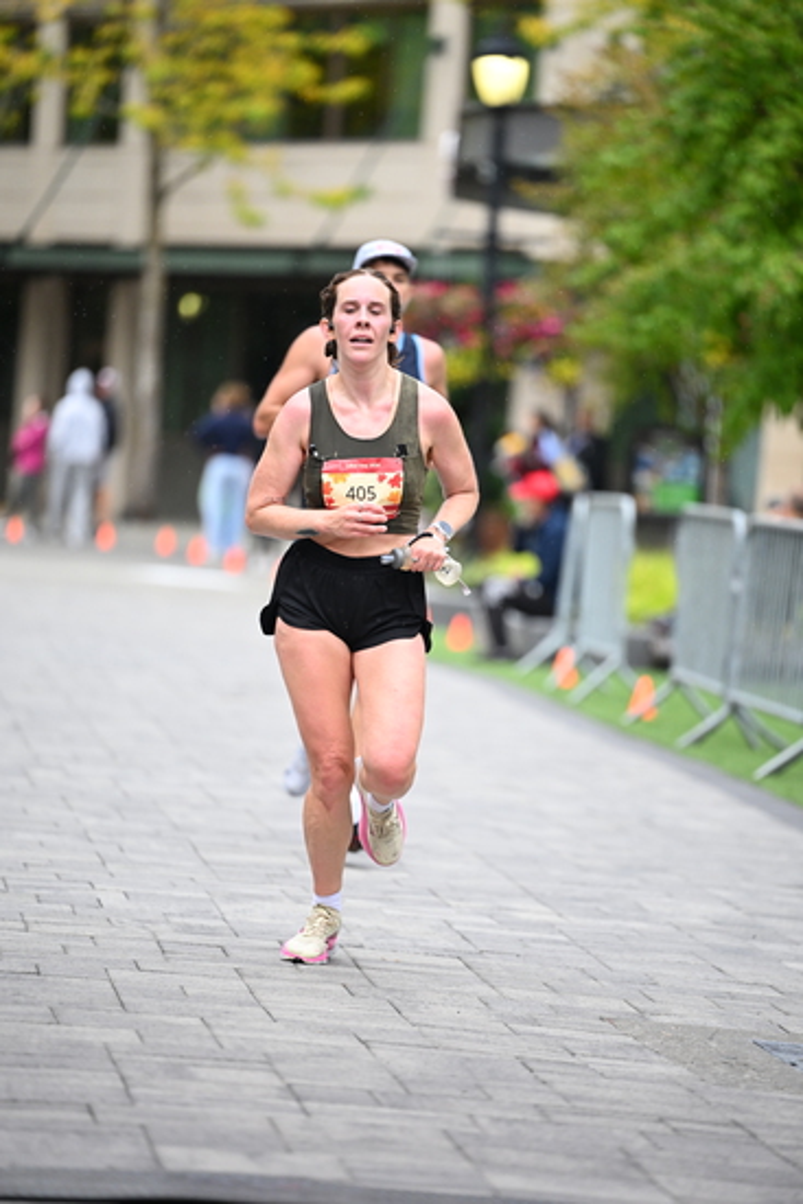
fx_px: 6353
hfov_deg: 7.2
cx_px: 402
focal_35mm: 190
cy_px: 602
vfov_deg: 10.8
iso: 1250
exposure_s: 1/1600
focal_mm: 190
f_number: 2.8
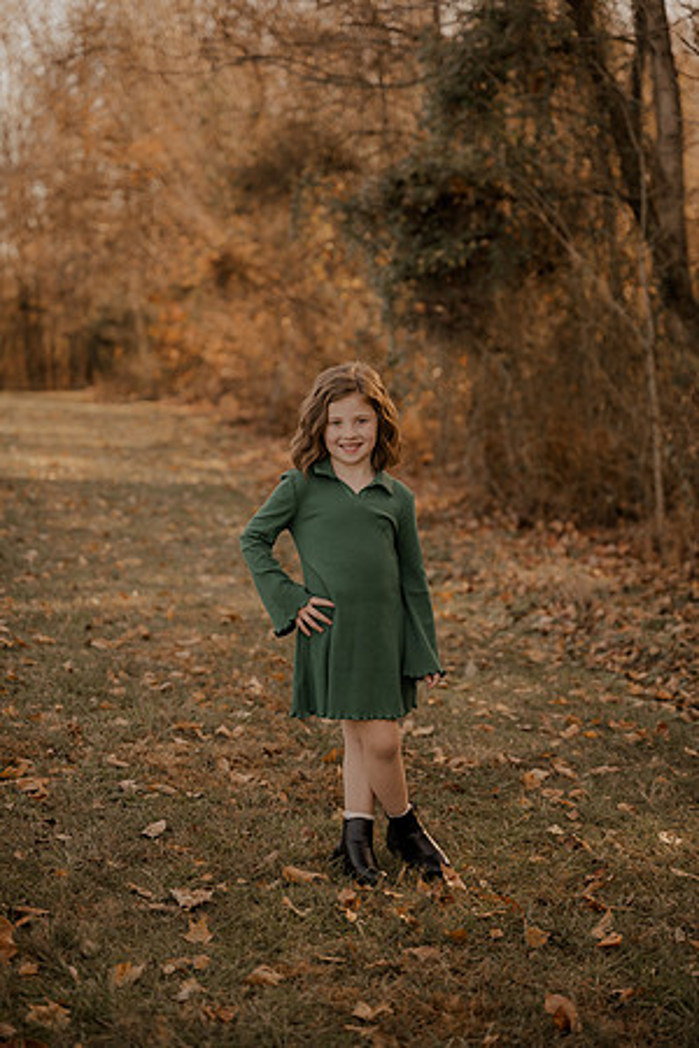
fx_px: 2039
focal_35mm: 70
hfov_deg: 19.5
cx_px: 350
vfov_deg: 28.8
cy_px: 524
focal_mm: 70
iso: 200
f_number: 2.8
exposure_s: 1/250
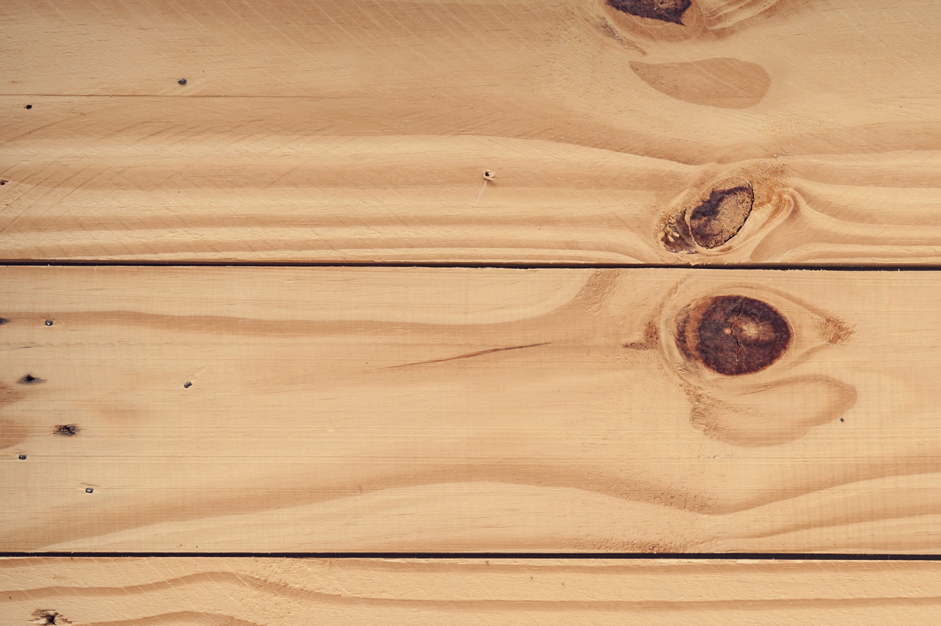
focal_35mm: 107
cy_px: 450
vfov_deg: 12.8
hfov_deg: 19.0
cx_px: 686
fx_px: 2795
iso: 200
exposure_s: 1/10
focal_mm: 60
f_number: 9
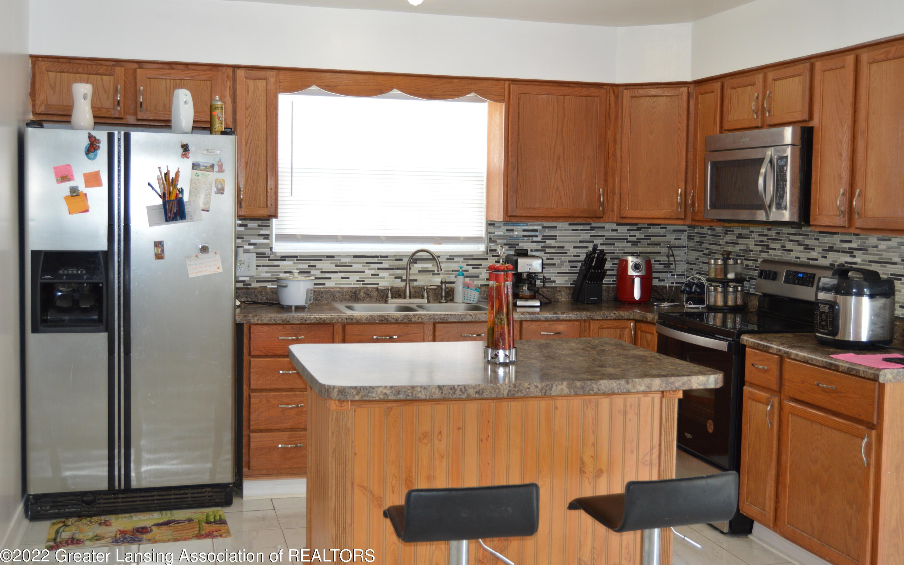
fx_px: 985
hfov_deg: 49.3
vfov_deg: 32.0
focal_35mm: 40
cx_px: 454
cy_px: 281
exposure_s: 1/60
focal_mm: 26
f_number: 4
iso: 500
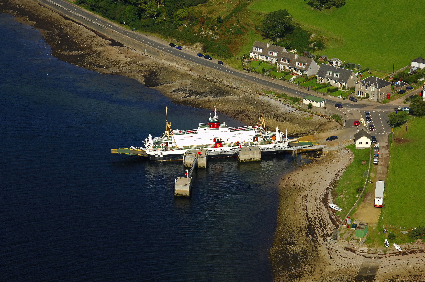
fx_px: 1167
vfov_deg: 13.8
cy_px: 141
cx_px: 212
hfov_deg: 20.6
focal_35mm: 99
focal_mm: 66
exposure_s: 1/1000
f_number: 9.5
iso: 400
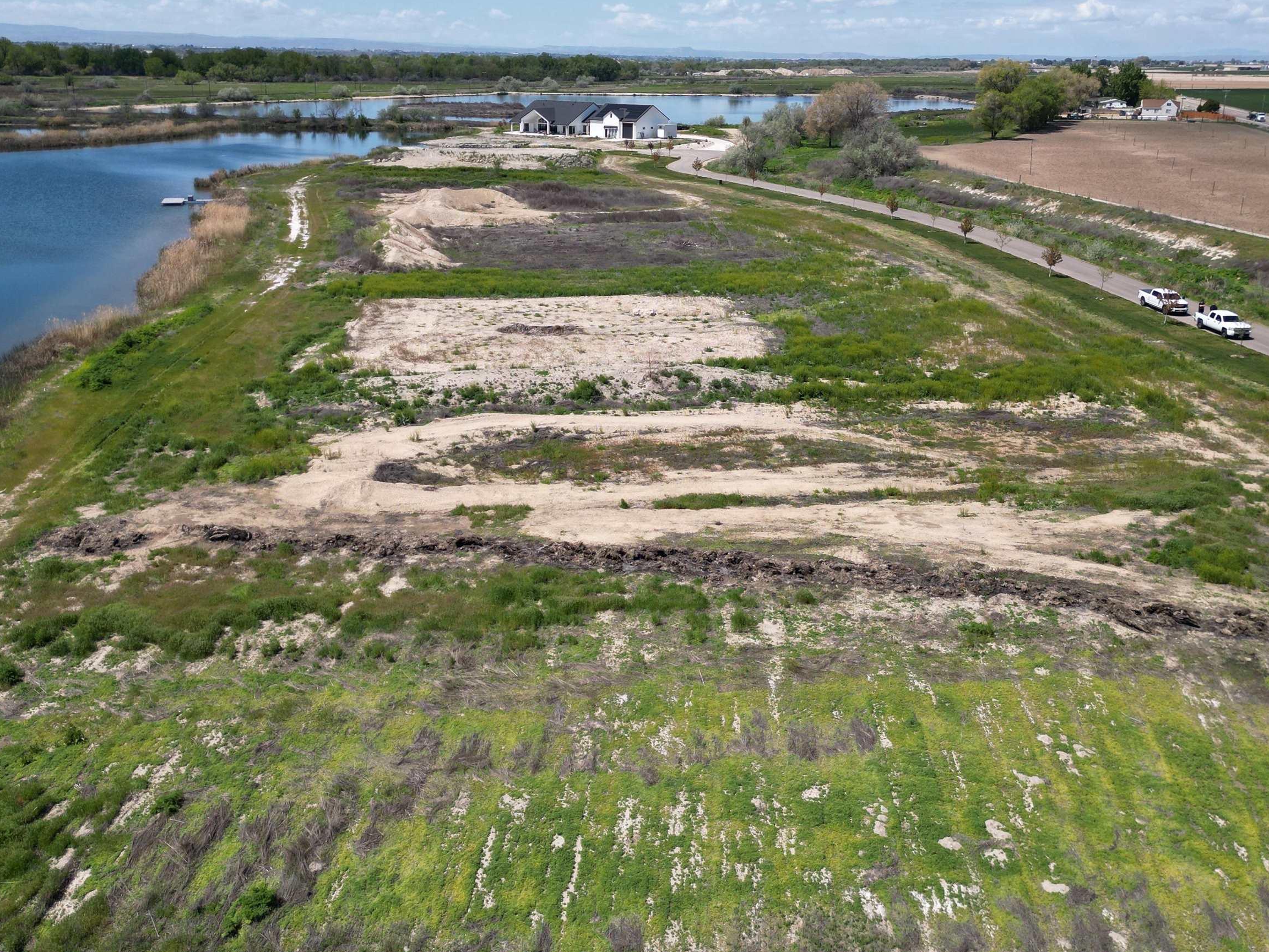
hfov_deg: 56.8
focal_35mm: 32
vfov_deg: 43.7
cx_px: 596
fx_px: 1173
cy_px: 343
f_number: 1.7
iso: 110
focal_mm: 6.72
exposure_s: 1/3200
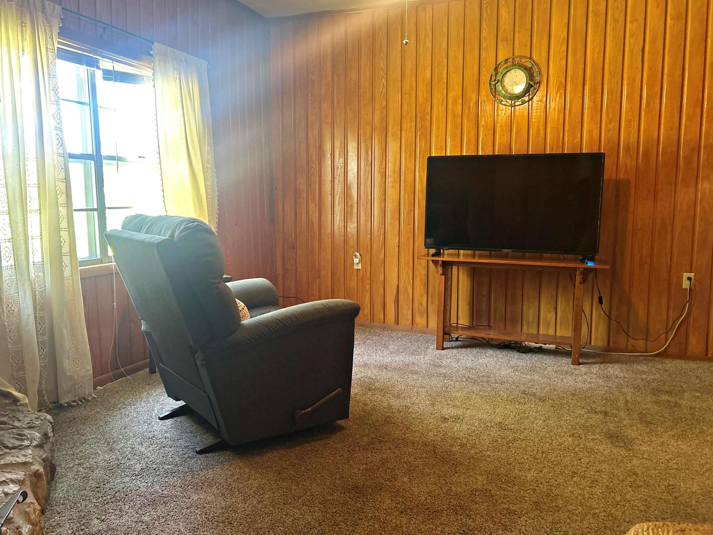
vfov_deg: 49.7
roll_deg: -0.1
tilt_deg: -6.3
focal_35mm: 28
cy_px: 259
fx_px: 577
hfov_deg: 63.4
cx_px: 332
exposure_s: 1/60
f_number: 1.5
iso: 320
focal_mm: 5.7
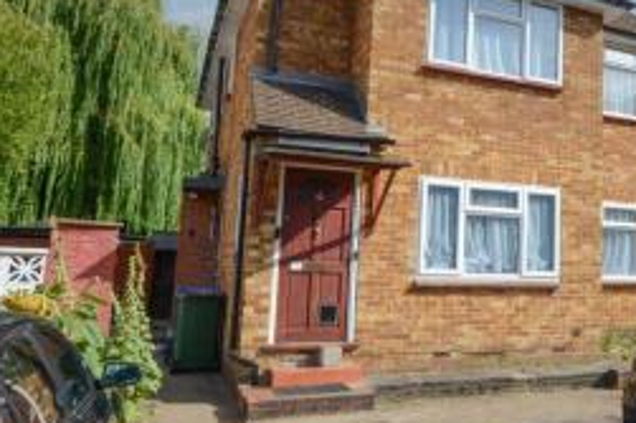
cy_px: 171
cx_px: 537
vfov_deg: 35.8
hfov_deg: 48.1
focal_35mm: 37
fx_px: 652
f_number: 13
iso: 200
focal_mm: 13
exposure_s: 1/125
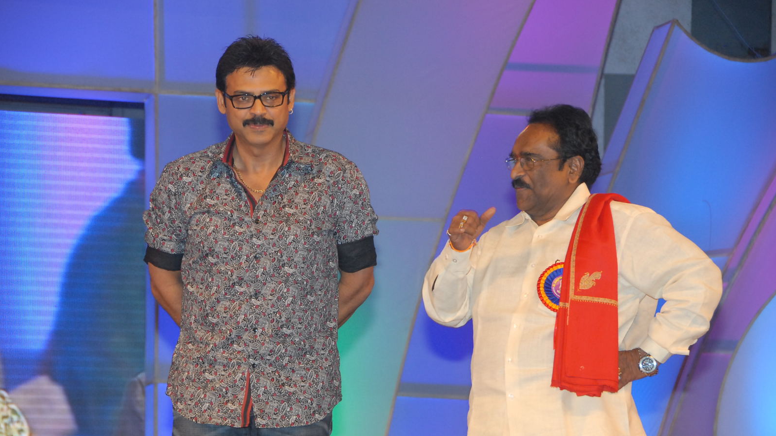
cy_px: 258
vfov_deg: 8.1
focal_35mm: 151
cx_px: 389
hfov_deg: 14.3
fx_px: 3097
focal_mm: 95
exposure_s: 1/125
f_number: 6.3
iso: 800
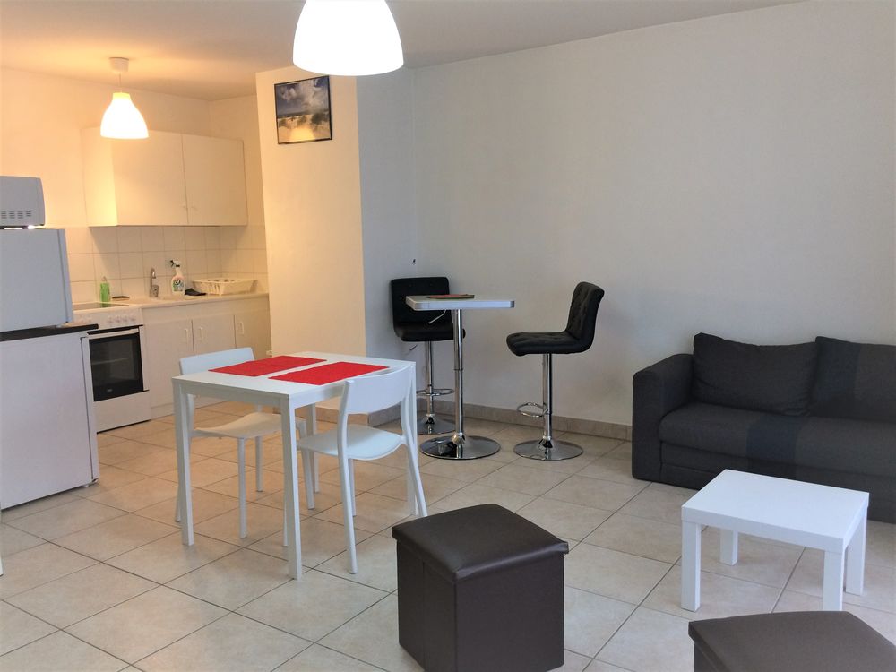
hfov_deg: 61.7
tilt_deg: -8.0
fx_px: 751
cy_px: 336
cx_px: 448
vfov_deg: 48.2
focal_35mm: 29
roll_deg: +2.5
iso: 80
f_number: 2.2
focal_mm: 4.15
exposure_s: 1/33
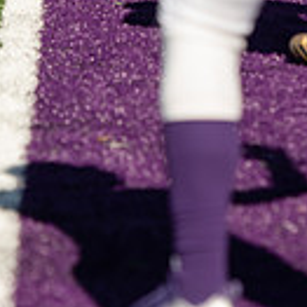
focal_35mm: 509
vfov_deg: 3.4
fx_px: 5107
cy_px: -81
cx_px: 115
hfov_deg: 3.4
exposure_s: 1/2000
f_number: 3.5
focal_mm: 135
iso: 160
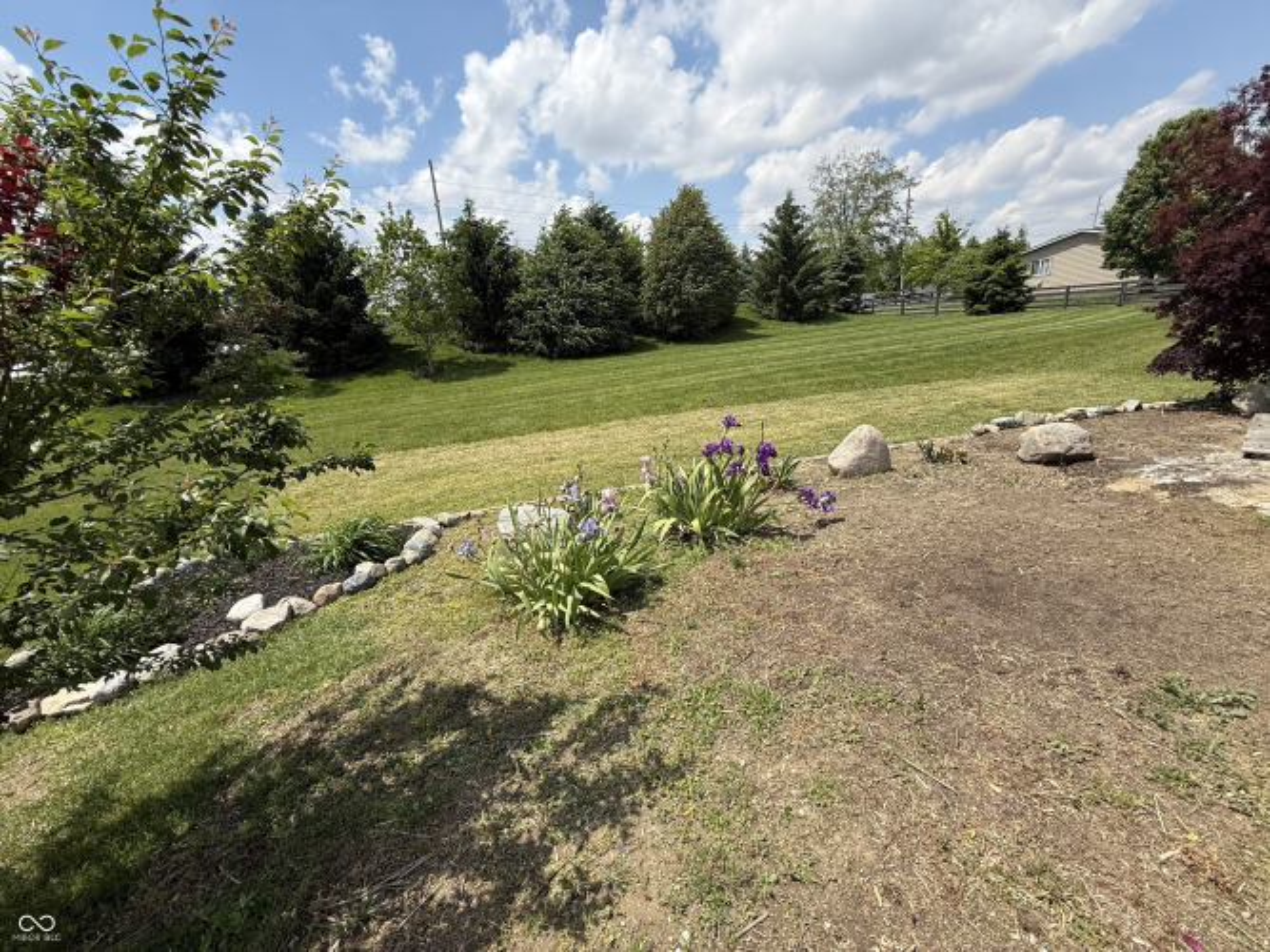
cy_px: 476
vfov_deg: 85.7
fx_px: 514
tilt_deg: -17.9
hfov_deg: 102.1
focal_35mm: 14
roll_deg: +5.9
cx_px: 635
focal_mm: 2.22
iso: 50
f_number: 2.2
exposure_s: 1/1656
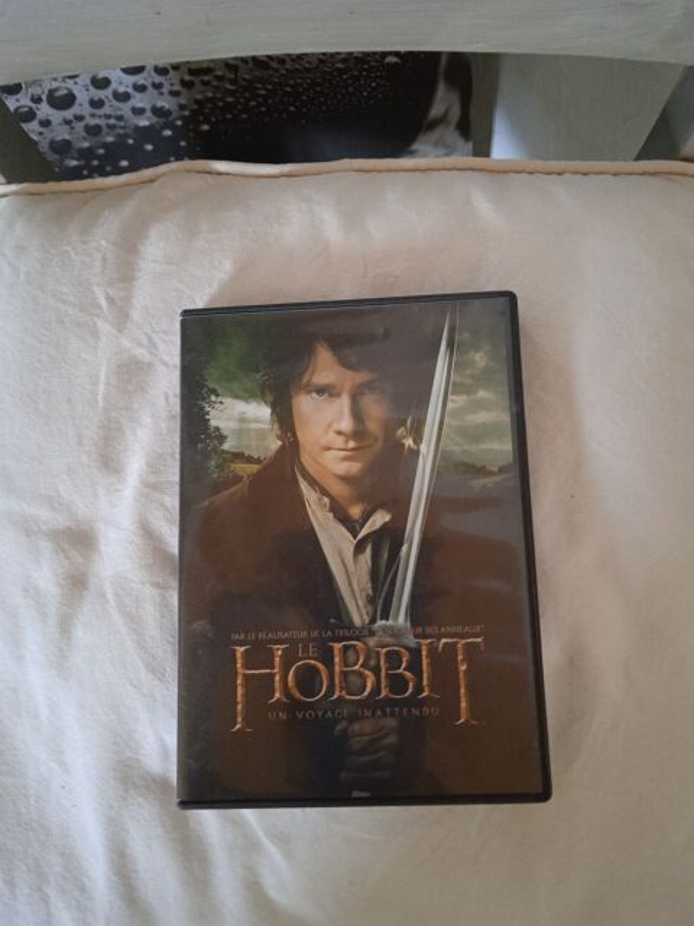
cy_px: 463
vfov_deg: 63.4
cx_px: 347
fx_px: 748
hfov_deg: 49.7
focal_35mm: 28
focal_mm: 3.43
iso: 950
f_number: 2.2
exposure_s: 1/14.3
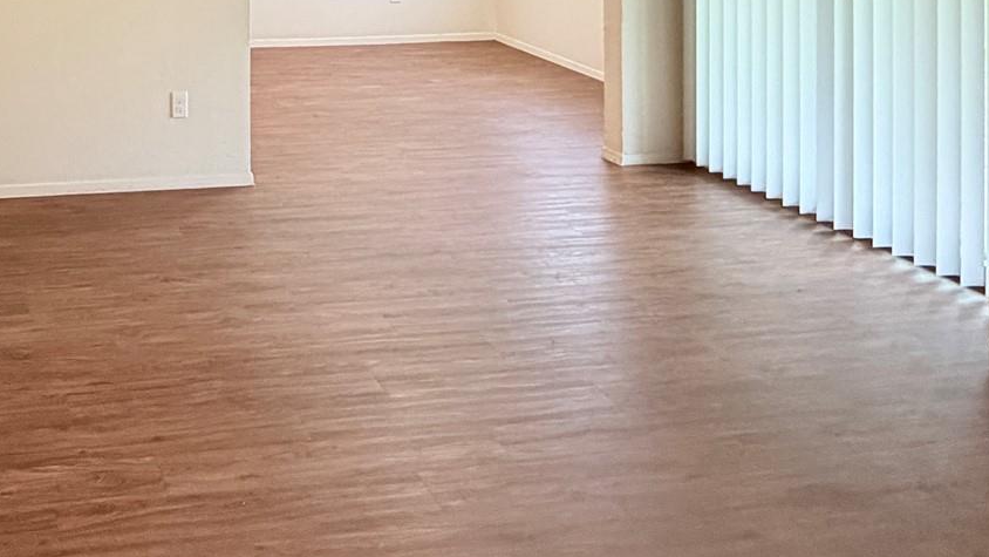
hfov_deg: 48.5
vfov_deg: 26.6
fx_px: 970
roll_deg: +0.2
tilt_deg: +0.7
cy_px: -183
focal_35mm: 37
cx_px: 104
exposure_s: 1/60
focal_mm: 2.22
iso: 400
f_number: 2.2
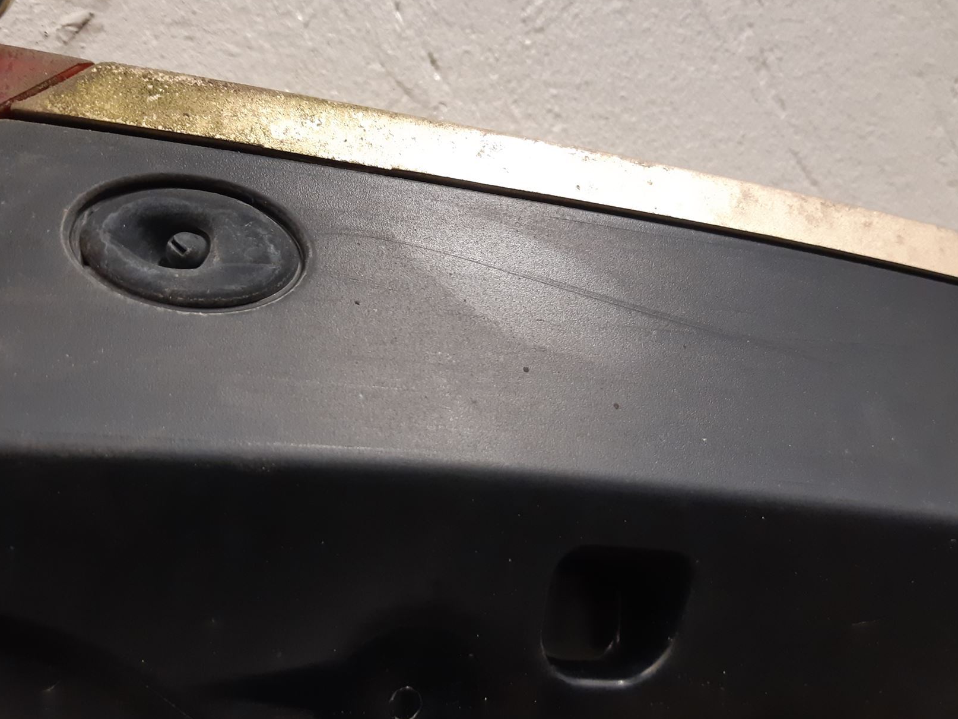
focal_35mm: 33
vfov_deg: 42.9
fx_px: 913
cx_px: 461
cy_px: 335
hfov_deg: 55.3
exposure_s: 1/50
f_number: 1.7
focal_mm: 3.93
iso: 200
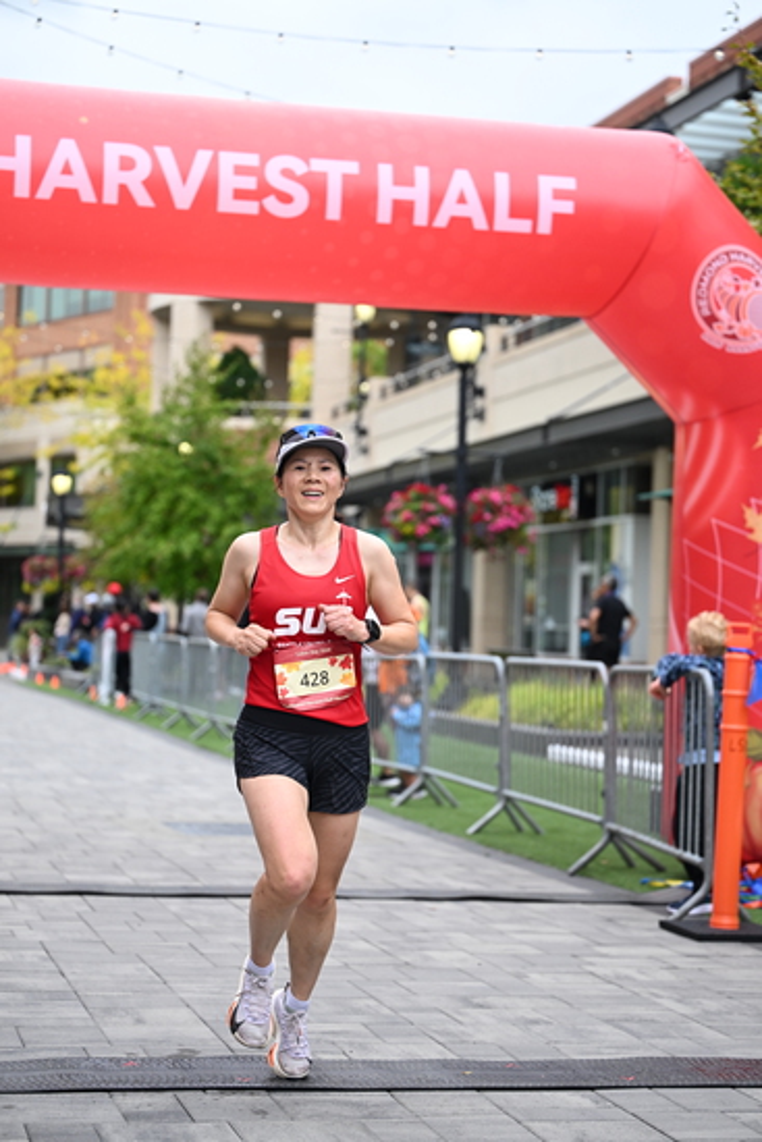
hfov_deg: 19.5
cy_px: 571
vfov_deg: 28.8
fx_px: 2221
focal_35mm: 70
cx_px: 381
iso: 640
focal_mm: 70
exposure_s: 1/2000
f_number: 2.8
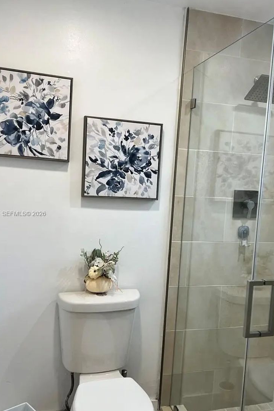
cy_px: 214
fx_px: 388
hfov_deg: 38.8
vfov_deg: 55.8
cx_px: 159
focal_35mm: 34
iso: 80
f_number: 1.5
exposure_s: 1/120
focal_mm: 5.7
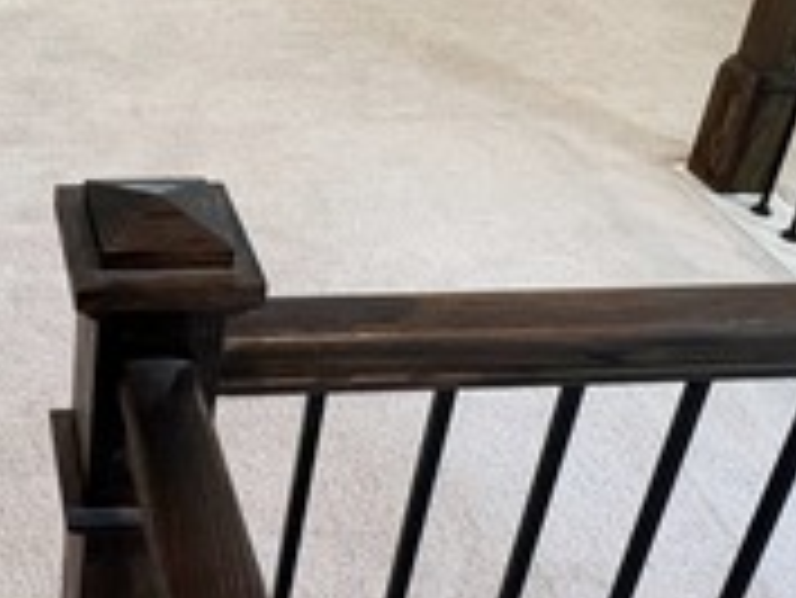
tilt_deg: -27.1
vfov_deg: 29.7
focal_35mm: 47
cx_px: -9
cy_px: 63
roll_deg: -0.9
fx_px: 1082
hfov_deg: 36.2
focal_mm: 1.57
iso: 200
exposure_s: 1/120
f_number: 1.8
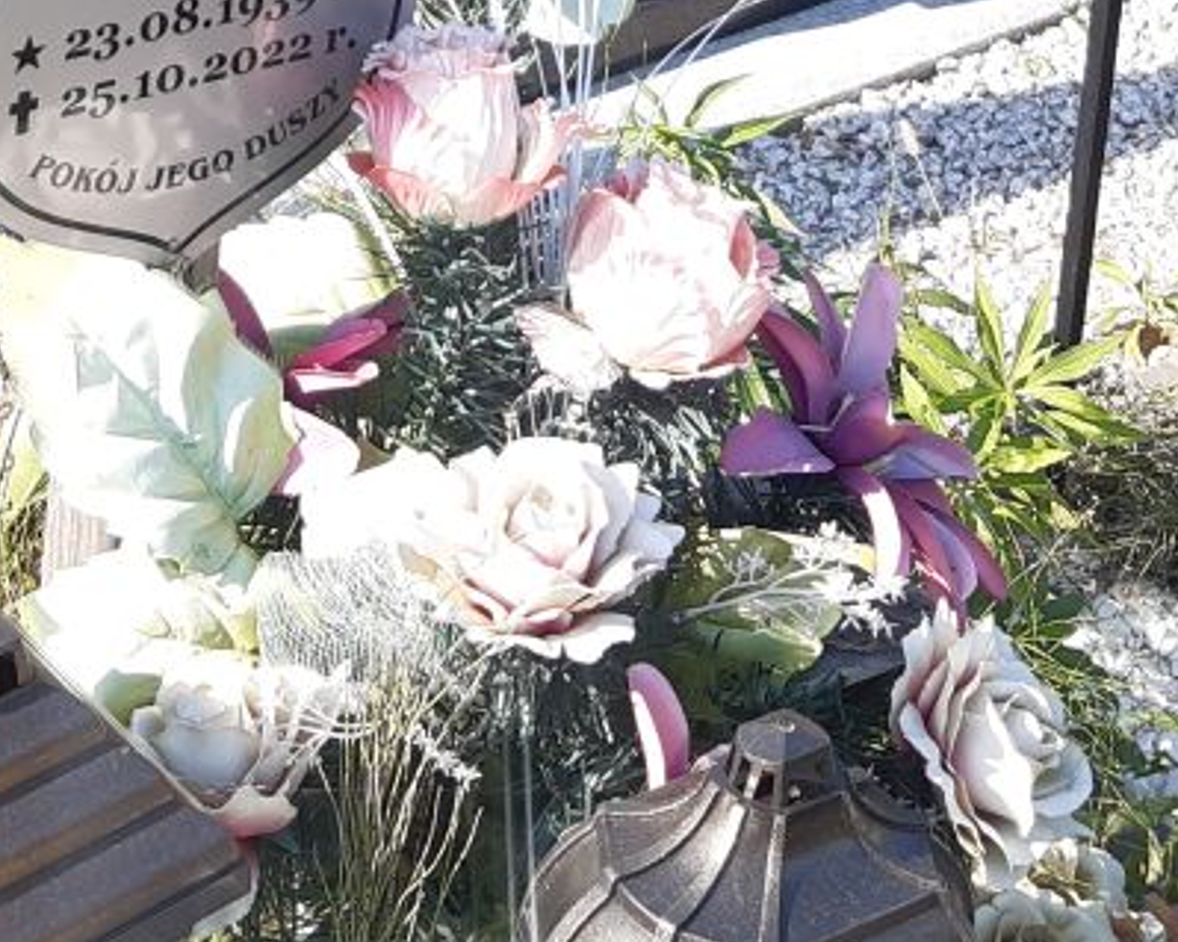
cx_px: 399
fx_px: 3067
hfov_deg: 21.7
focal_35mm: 88
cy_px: -571
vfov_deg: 15.7
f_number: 1.7
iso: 40
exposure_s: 1/577
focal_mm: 3.92
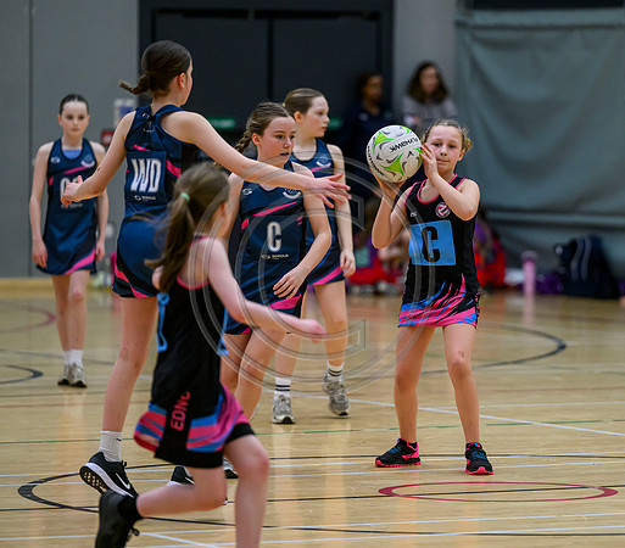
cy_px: 258
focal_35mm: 249
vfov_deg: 6.6
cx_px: 441
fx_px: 4788
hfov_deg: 7.5
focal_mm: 195
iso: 3200
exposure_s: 1/2000
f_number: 3.2
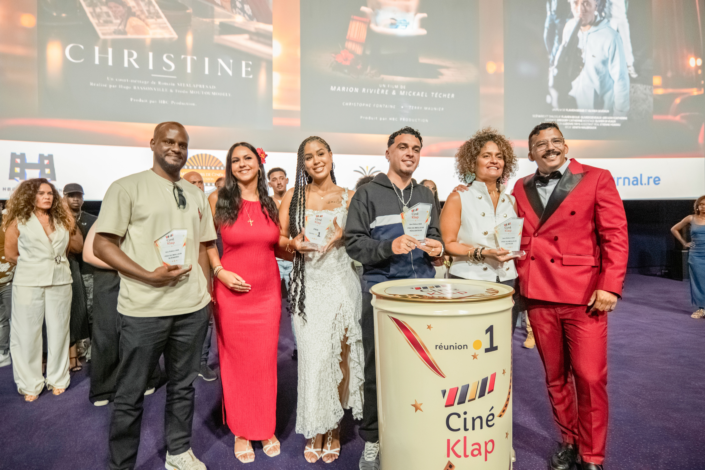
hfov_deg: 84.0
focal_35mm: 20
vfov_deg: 61.9
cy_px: 235
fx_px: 392
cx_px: 352
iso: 20000
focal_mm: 20
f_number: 3.5
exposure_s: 1/30
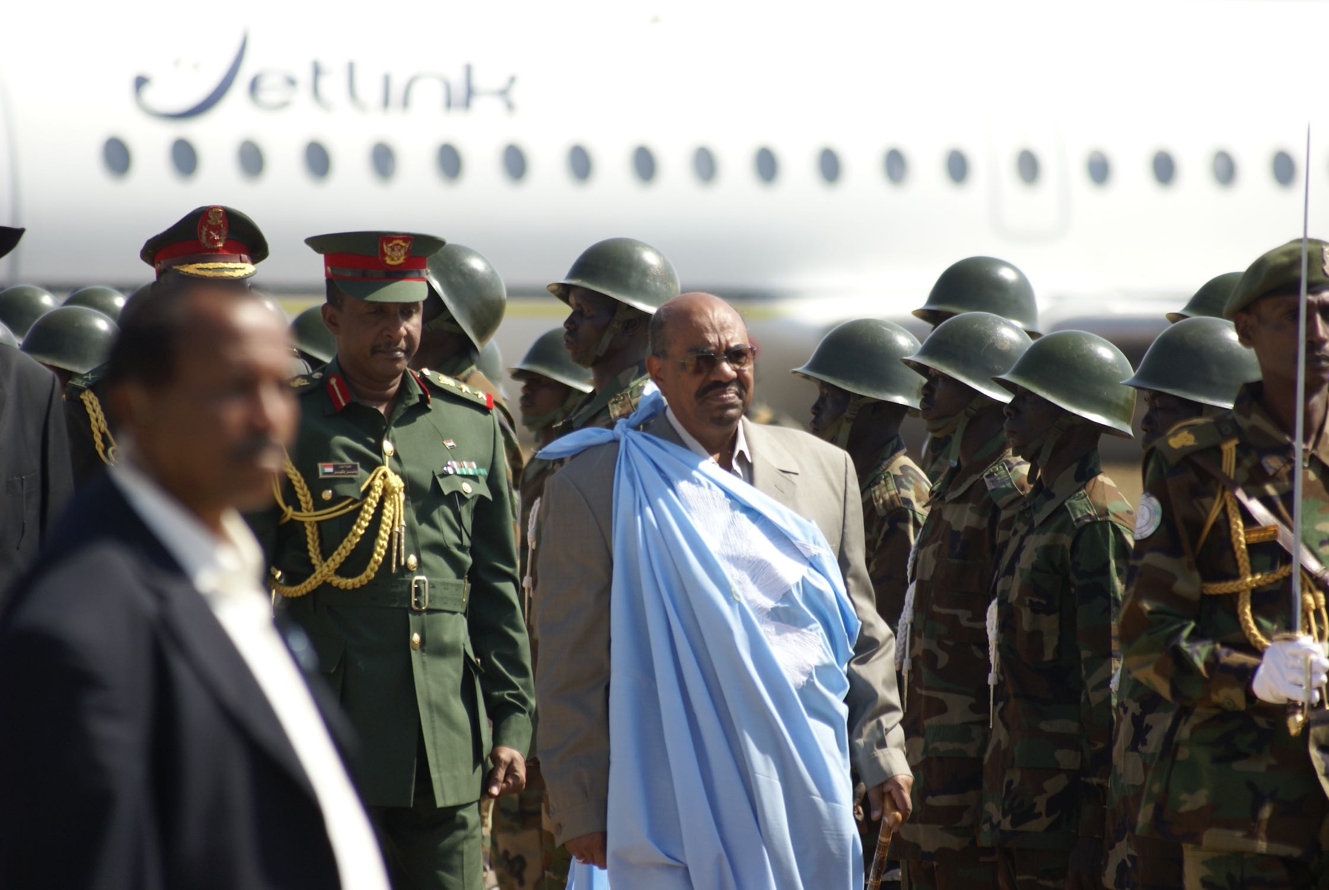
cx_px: 664
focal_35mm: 450
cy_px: 445
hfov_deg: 4.6
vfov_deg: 3.1
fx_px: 16632
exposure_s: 1/500
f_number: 5.6
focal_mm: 300
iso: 160
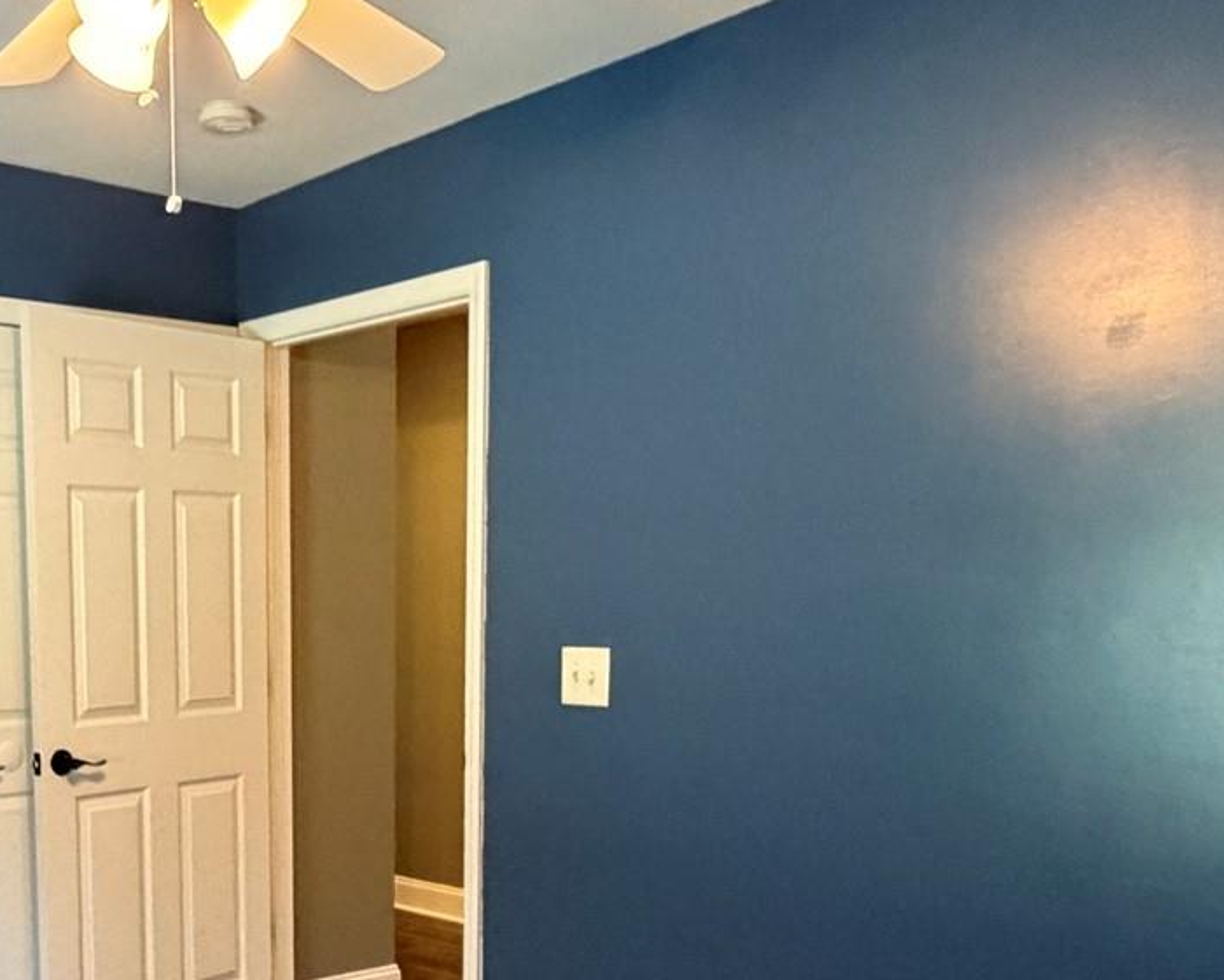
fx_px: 1449
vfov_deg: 36.3
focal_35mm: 40
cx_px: 234
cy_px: 756
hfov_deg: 43.5
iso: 800
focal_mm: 2.22
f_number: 2.2
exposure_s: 1/60
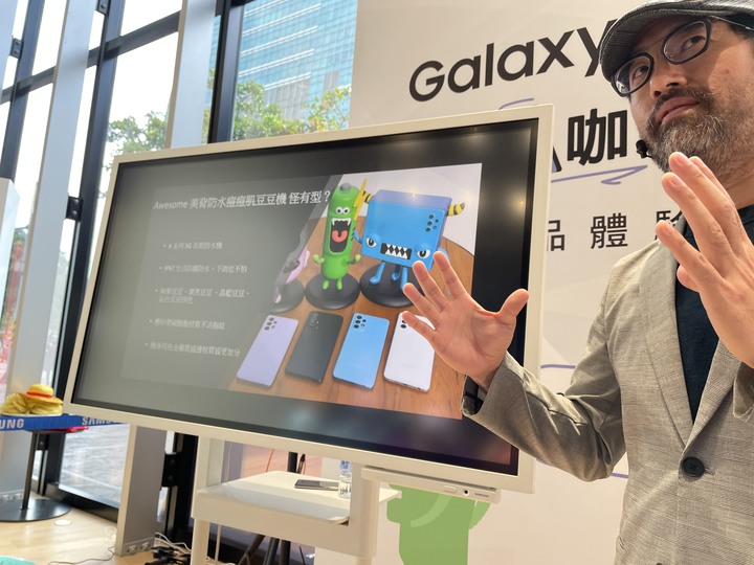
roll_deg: -3.6
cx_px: 377
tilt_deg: +8.4
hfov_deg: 67.3
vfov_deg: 53.1
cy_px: 282
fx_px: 566
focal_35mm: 26
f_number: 1.6
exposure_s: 1/120
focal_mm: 4.2
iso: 64
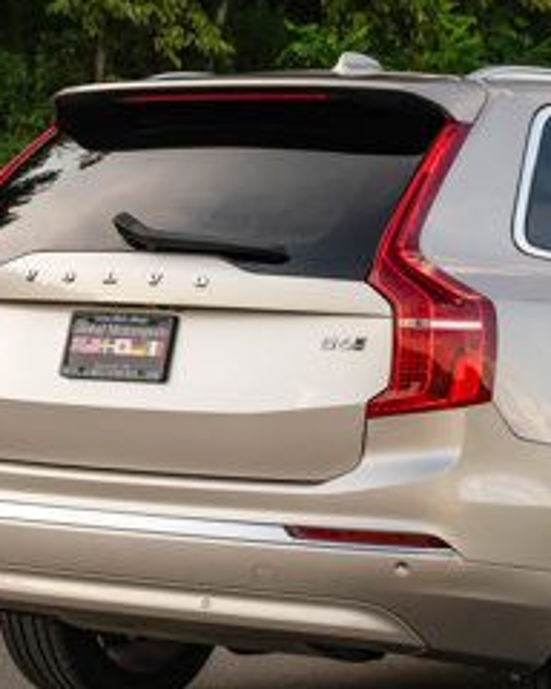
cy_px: 317
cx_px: 560
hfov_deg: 12.2
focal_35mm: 125
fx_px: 2548
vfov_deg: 15.4
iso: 640
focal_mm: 50
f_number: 6.3
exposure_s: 1/800
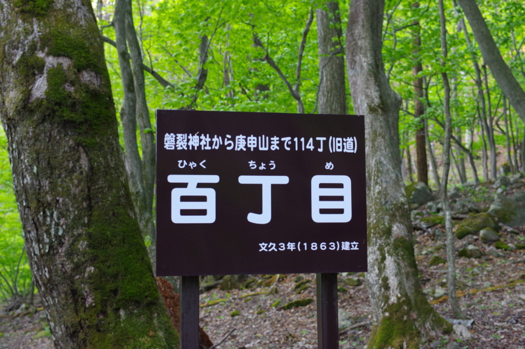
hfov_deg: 38.2
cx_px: 262
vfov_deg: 25.9
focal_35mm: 52
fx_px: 758
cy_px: 174
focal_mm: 35
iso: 1600
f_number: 5.6
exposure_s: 1/80
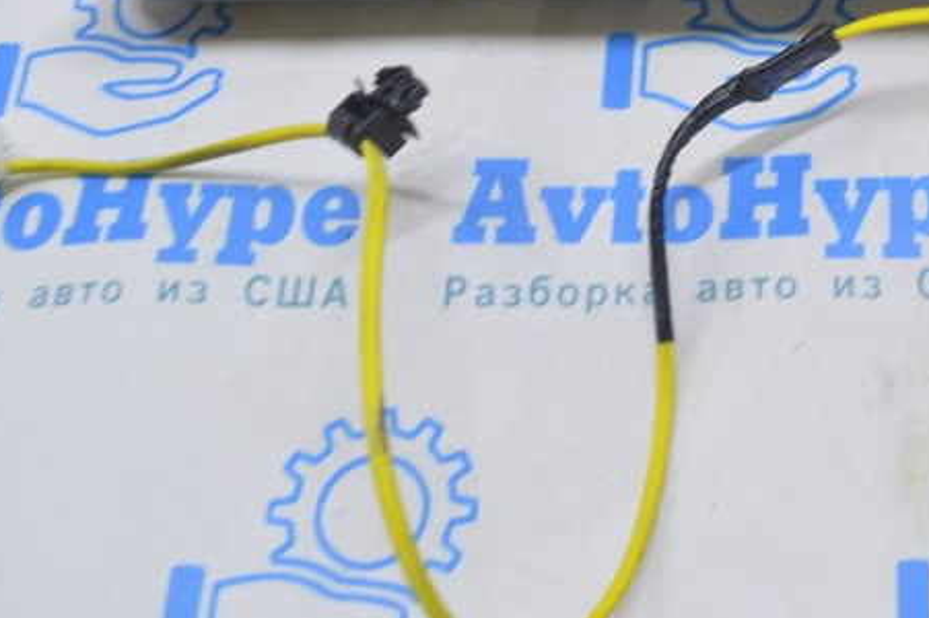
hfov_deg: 25.9
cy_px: -32
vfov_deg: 17.6
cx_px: 878
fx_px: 1934
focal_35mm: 75
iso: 400
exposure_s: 1/20
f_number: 5.6
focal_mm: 22
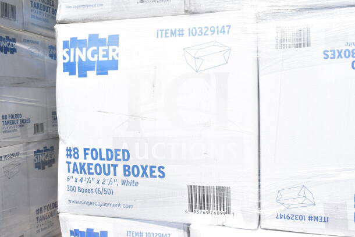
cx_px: 178
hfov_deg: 46.4
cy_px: 118
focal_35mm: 42
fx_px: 414
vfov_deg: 31.9
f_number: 14
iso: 1600
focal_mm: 28
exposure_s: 1/800
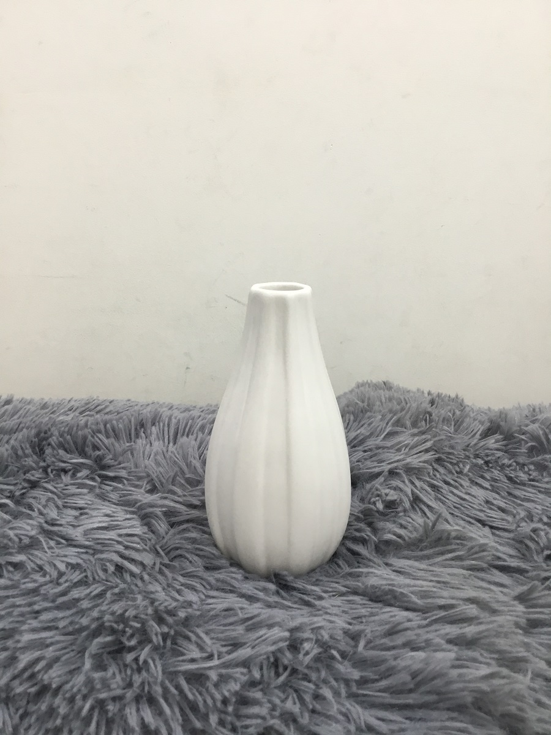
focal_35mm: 31
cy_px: 368
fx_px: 658
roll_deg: +0.7
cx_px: 276
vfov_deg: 58.4
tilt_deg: -13.8
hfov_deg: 45.4
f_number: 2.4
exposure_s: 1/33
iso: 80
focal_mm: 3.3
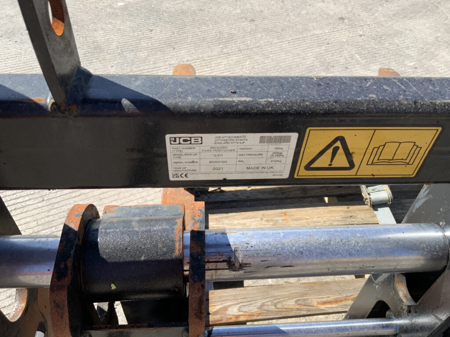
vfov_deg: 48.2
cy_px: 168
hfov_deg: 61.7
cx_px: 225
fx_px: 377
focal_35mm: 29
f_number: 1.8
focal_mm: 3
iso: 16
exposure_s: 1/1015
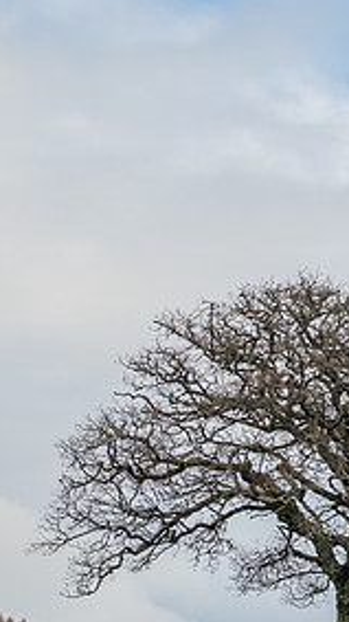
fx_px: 1251
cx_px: 494
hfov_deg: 14.9
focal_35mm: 76
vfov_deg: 27.8
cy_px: 384
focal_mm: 17
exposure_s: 1/160
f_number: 7.1
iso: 200
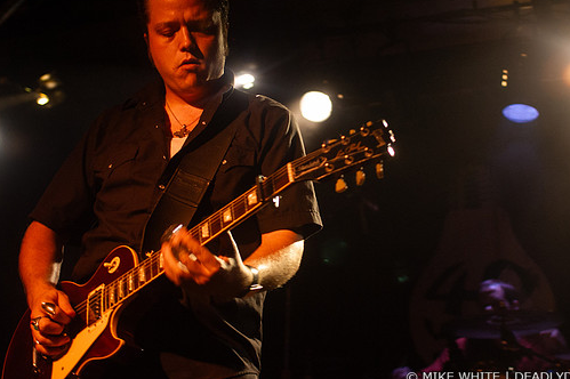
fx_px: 965
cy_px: 167
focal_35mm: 61
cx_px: 329
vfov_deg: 22.2
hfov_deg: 32.8
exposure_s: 1/50
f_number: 2.8
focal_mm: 35
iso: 800
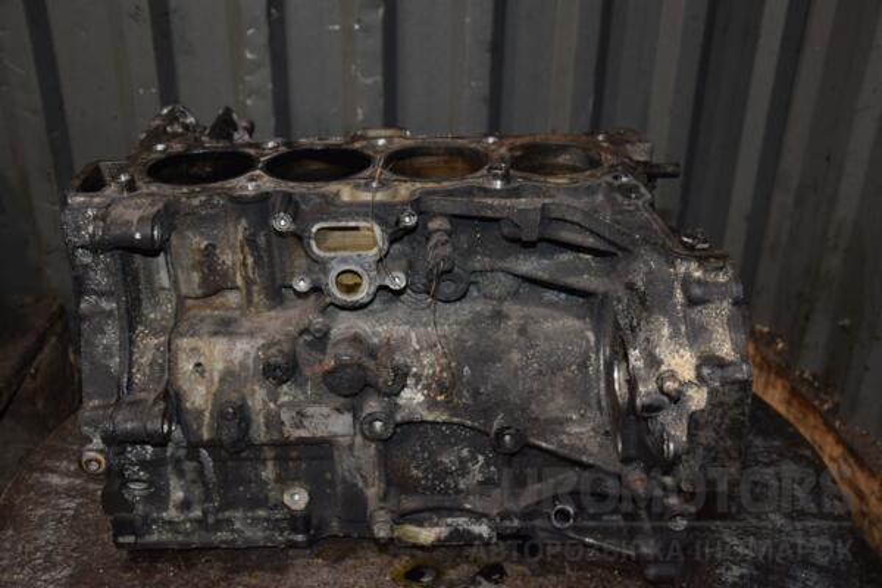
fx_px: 955
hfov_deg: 49.6
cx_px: 441
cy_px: 294
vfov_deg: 34.2
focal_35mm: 39
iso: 800
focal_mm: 26
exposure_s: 1/60
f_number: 5
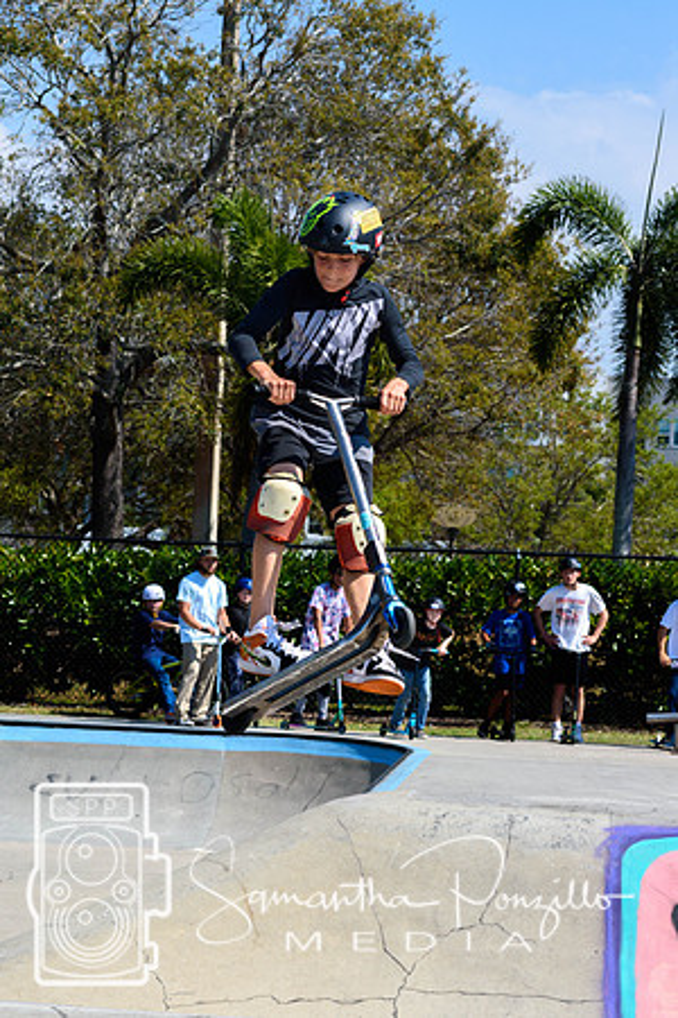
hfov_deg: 13.0
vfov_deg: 19.5
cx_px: 339
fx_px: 2966
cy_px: 509
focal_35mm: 105
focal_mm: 70
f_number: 8
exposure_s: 1/1000
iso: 200
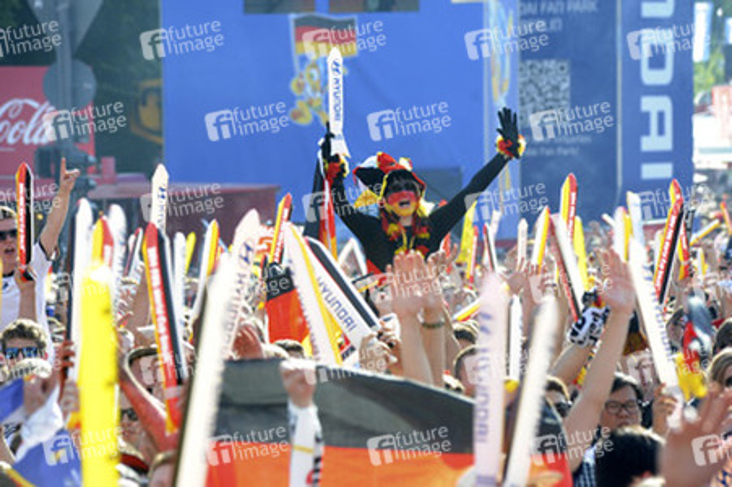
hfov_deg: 10.3
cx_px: 366
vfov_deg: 6.9
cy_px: 244
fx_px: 4064
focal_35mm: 200
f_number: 7.1
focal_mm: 200
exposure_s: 1/250
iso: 320
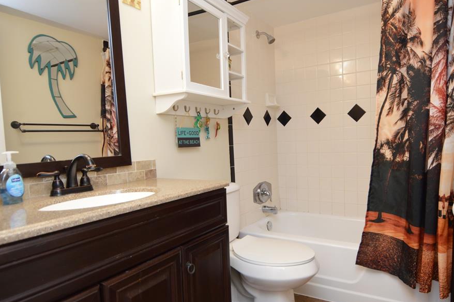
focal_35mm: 21
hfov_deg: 80.9
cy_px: 163
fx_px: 264
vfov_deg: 59.3
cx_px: 256
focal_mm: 12
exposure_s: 1/60
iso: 400
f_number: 4
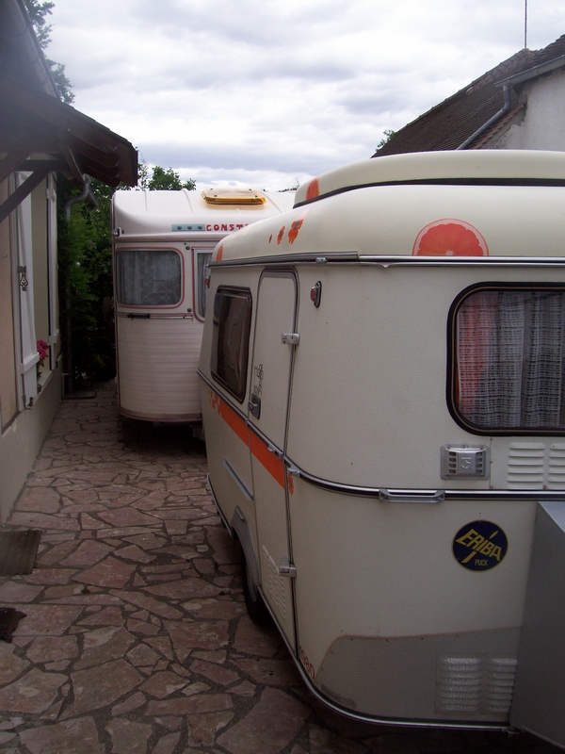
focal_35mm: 34
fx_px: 740
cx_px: 282
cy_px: 377
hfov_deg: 41.8
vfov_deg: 54.0
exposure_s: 1/217
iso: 80
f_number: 5.1
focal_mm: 5.6
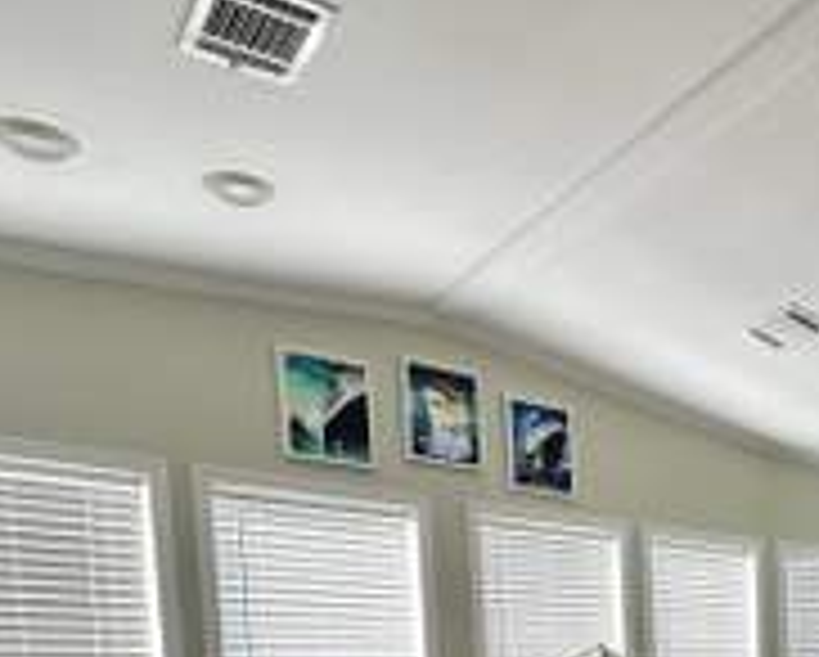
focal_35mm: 36
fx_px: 874
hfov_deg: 42.2
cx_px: 850
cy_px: 734
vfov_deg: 35.0
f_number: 2.2
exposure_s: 1/129
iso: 40
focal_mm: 2.22
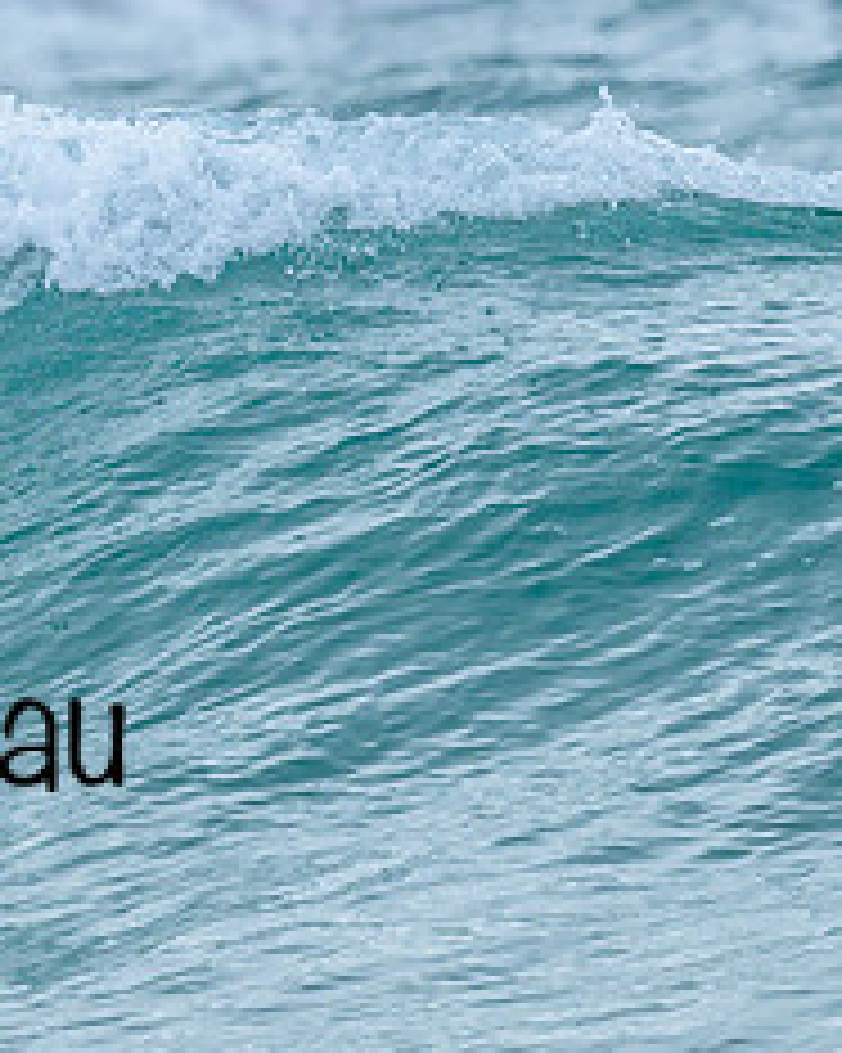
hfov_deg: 0.6
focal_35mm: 2562
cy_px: 356
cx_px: 30
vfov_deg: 0.8
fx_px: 79858
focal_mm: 800
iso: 560
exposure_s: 1/2500
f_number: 6.3
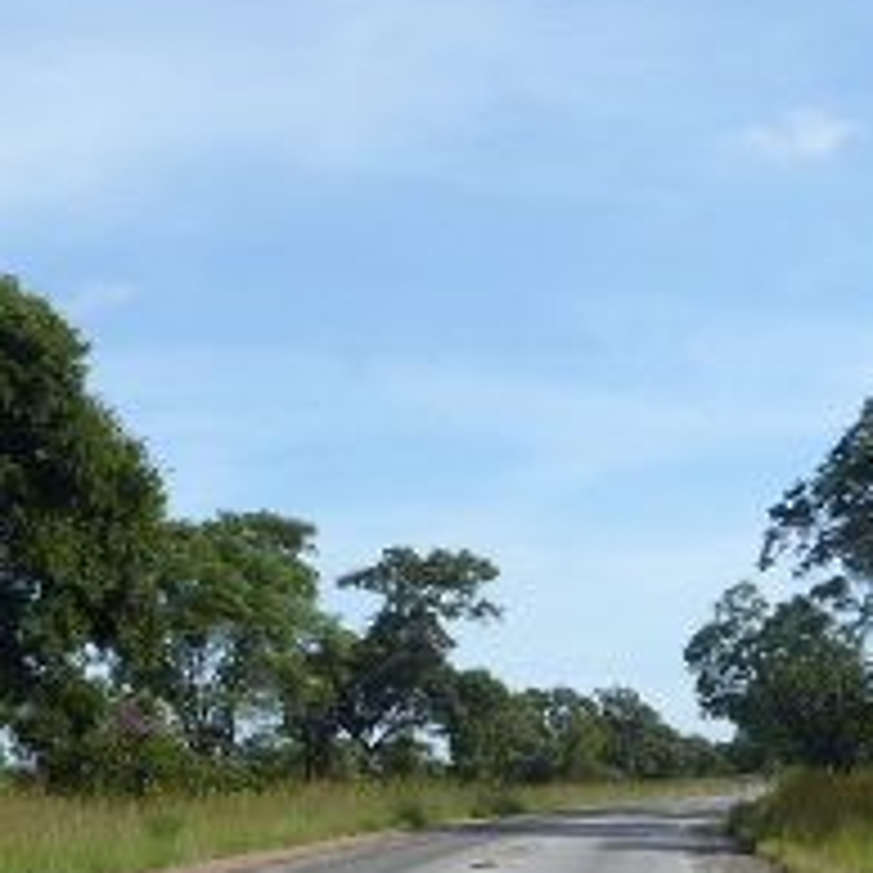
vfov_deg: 22.8
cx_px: 572
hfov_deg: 23.6
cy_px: 868
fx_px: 2083
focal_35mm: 73
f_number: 3.3
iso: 80
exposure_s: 1/800
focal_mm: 4.3
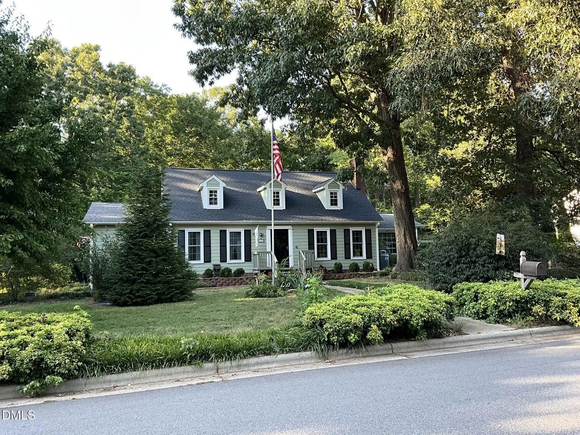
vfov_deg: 48.2
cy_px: 218
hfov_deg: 61.7
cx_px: 290
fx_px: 486
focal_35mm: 29
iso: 40
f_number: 1.8
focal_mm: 3
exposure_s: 1/122
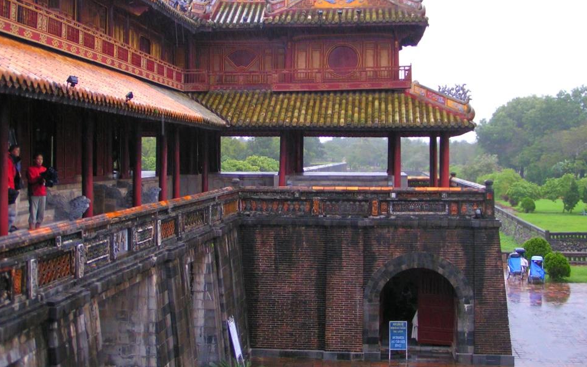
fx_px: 816
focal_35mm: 51
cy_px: 152
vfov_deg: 25.3
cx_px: 292
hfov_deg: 39.6
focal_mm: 6.9
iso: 125
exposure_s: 1/50
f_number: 2.8
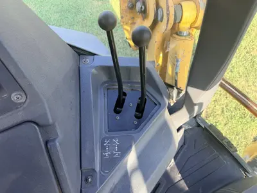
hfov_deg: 71.6
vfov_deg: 56.8
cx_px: 128
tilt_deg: -58.5
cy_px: 96
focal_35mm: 24
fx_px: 178
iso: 80
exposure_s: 1/206
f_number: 1.78
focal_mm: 6.76
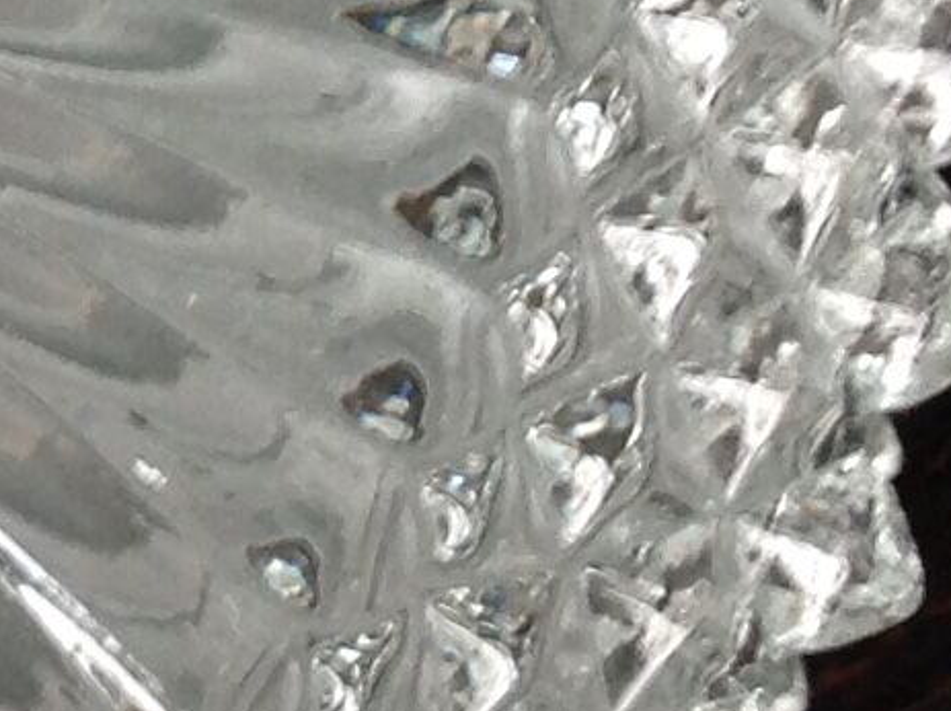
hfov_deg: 9.6
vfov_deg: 7.5
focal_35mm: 196
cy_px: -115
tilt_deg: -77.5
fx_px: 5378
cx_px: -793
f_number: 2.4
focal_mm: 4.28
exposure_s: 1/15
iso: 100
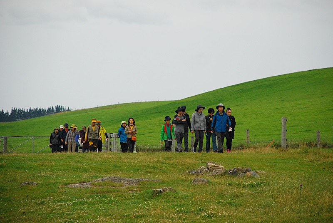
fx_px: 1876
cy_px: 112
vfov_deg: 6.8
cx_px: 166
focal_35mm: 202
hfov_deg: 10.1
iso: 400
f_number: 6.3
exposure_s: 1/500
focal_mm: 135
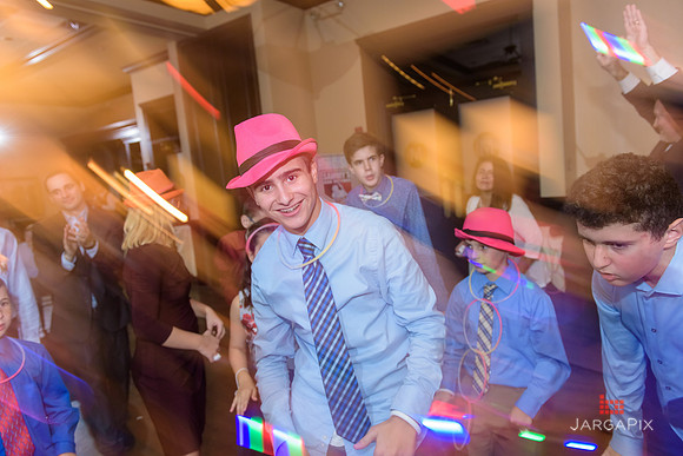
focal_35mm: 24
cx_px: 342
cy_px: 228
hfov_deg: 73.7
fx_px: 455
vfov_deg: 53.2
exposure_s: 1/15
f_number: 3.2
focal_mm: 24
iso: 1600
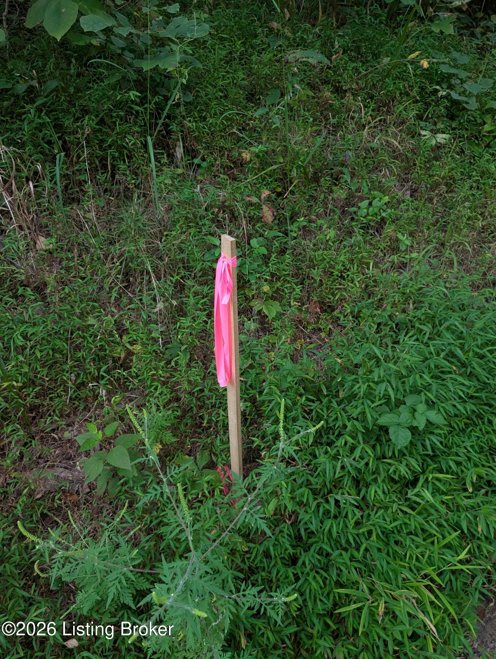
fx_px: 458
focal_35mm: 24
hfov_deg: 56.9
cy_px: 330
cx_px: 248
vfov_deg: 71.5
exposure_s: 1/597
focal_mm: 6.9
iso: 492
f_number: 1.68
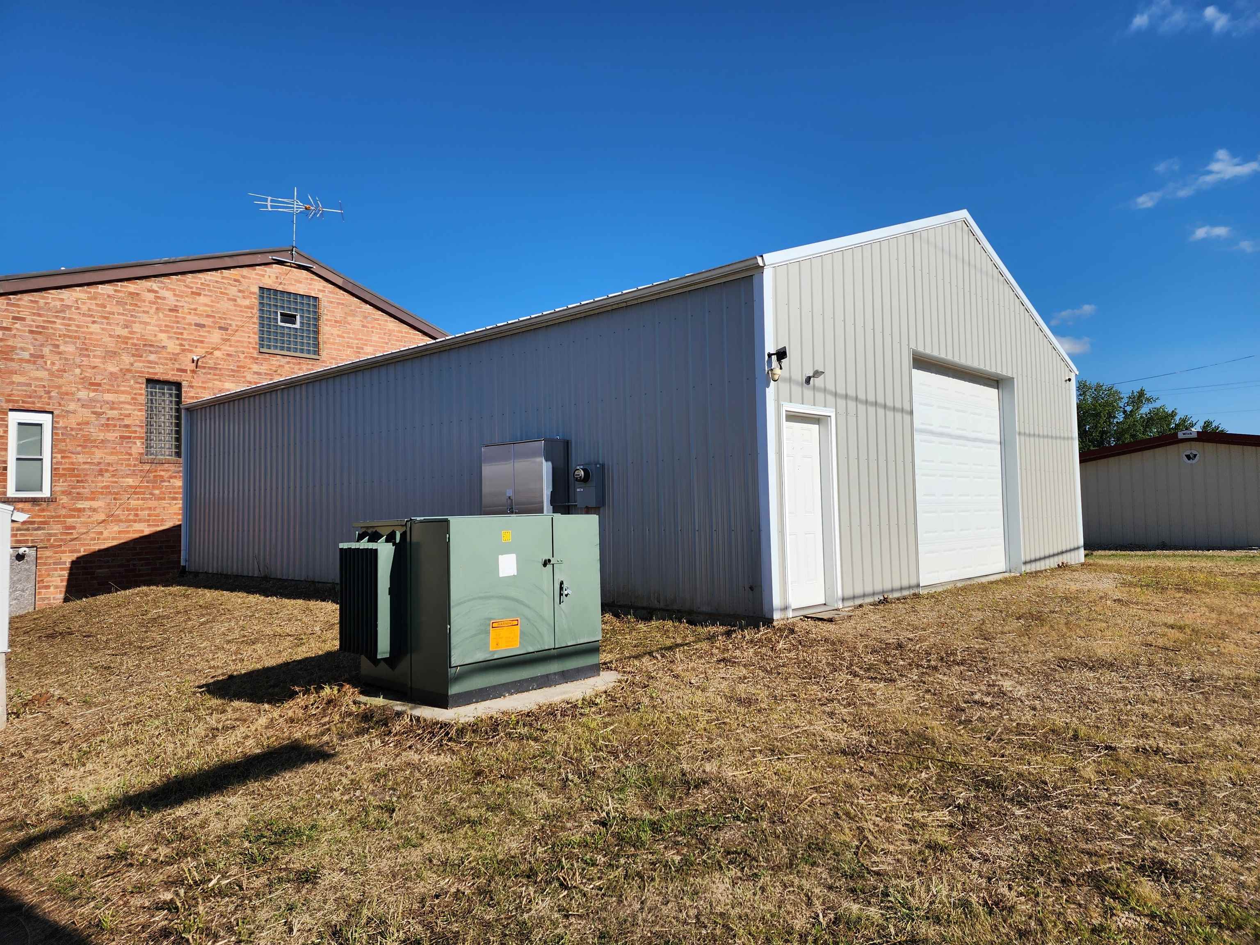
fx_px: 837
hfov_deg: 73.9
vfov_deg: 58.9
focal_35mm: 23
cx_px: 630
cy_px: 472
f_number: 1.8
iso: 12
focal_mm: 6.4
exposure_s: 1/1641
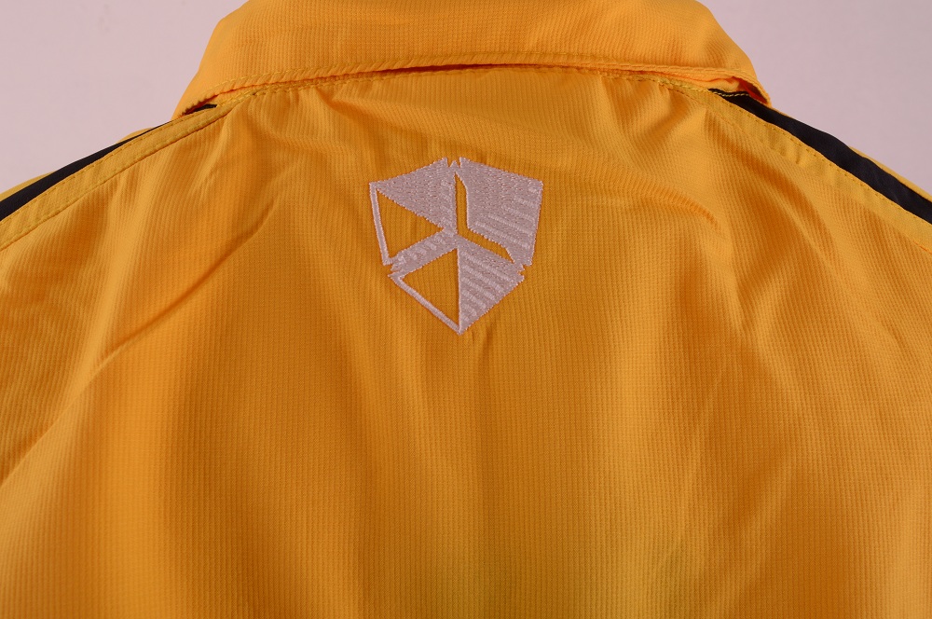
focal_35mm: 36
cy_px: 310
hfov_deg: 53.2
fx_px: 931
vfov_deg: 36.8
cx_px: 466
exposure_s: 1/160
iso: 100
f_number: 13
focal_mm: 24
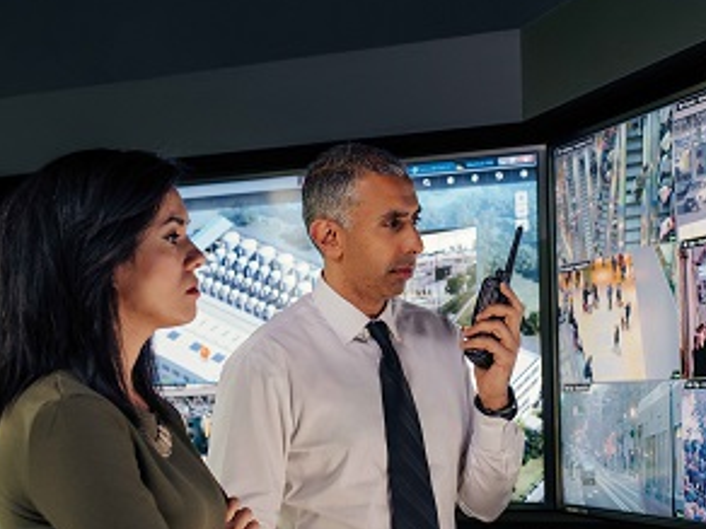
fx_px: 1203
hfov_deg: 32.7
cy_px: 249
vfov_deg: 24.8
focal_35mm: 59
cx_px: 384
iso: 1250
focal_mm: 55
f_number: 4.5
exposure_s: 1/125
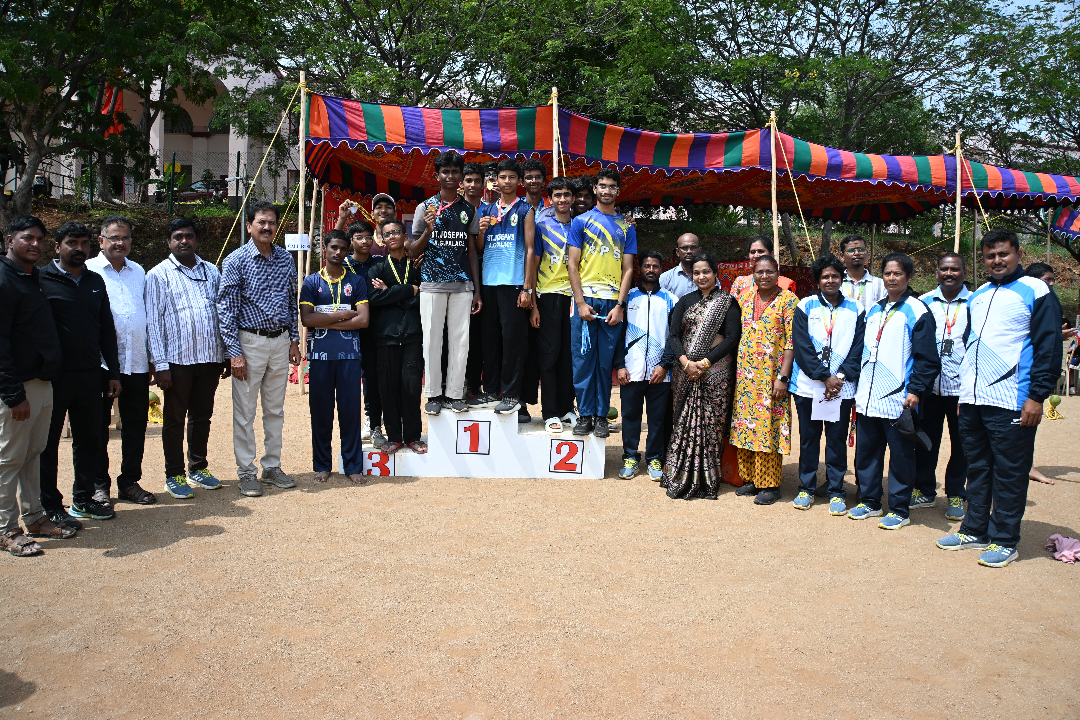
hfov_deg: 43.0
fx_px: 1372
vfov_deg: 29.4
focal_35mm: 46
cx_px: 540
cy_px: 360
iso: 100
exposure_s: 1/320
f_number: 9
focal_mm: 30.5
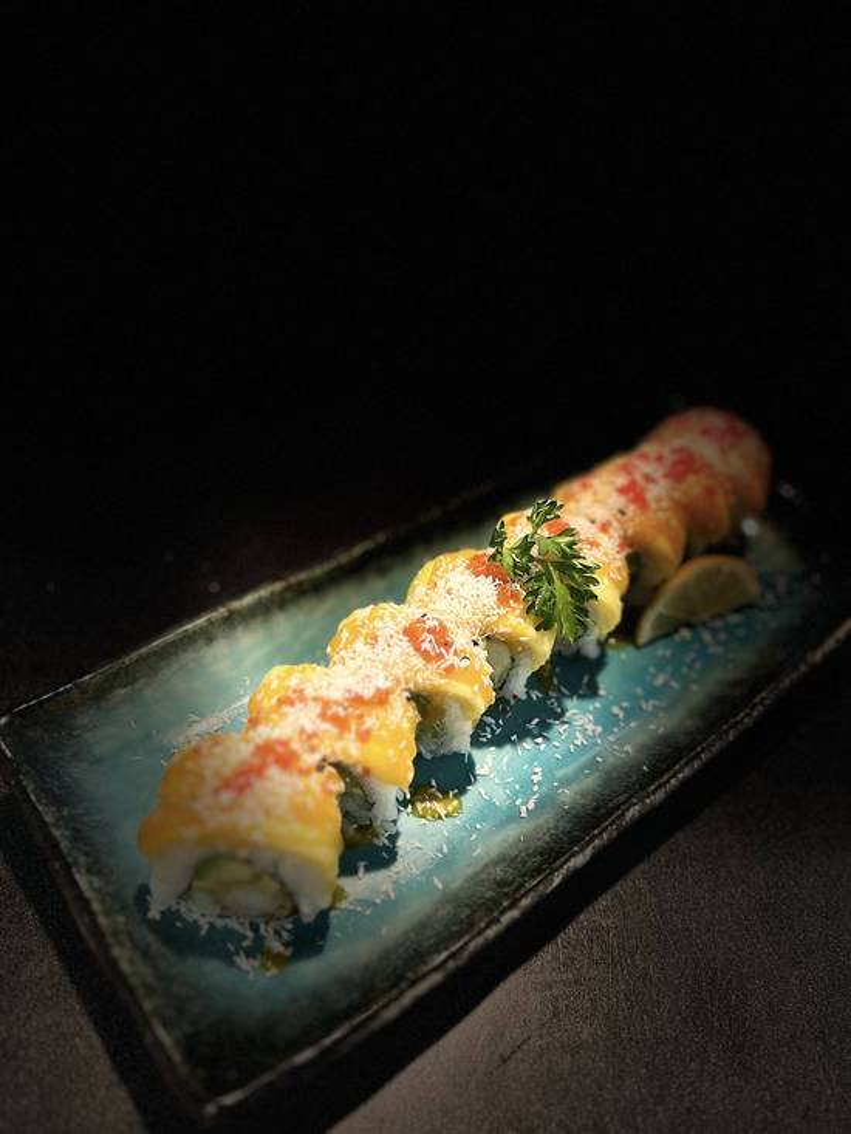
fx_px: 852
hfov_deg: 53.1
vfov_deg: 67.3
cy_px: 567
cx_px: 426
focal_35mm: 26
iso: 400
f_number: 1.6
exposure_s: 1/40
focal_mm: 5.1
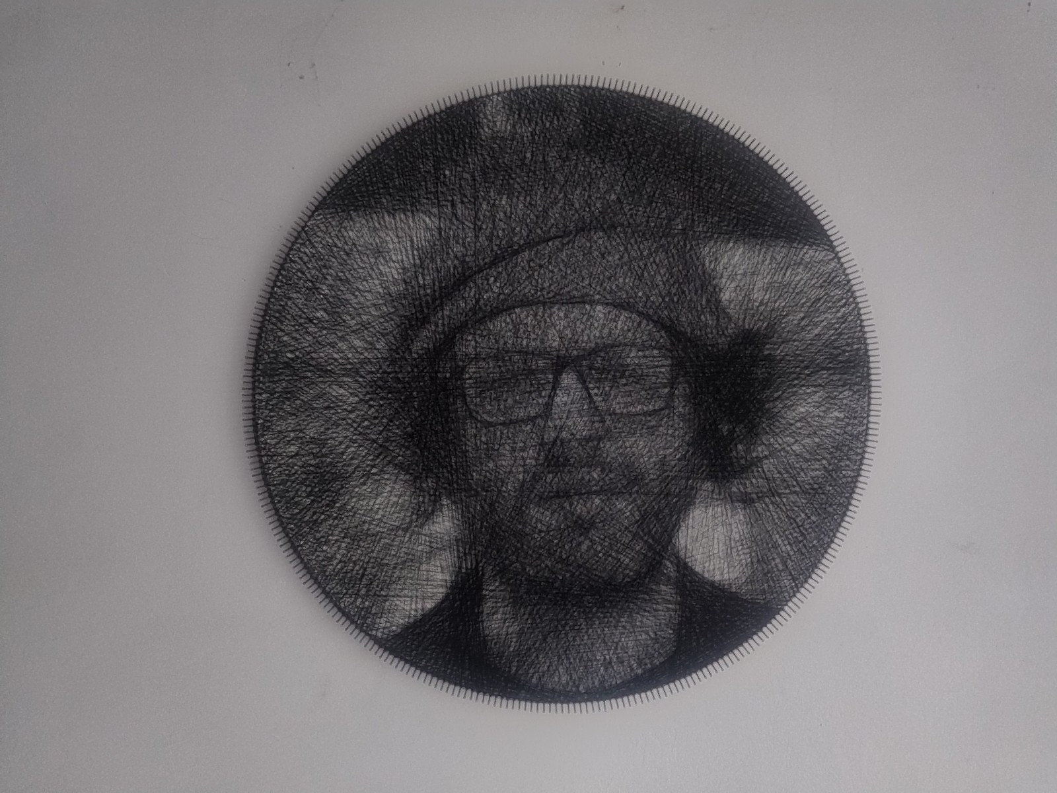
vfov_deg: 56.8
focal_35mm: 24
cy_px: 396
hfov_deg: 71.6
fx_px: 733
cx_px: 528
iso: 472
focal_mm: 5.56
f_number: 1.8
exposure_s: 1/100
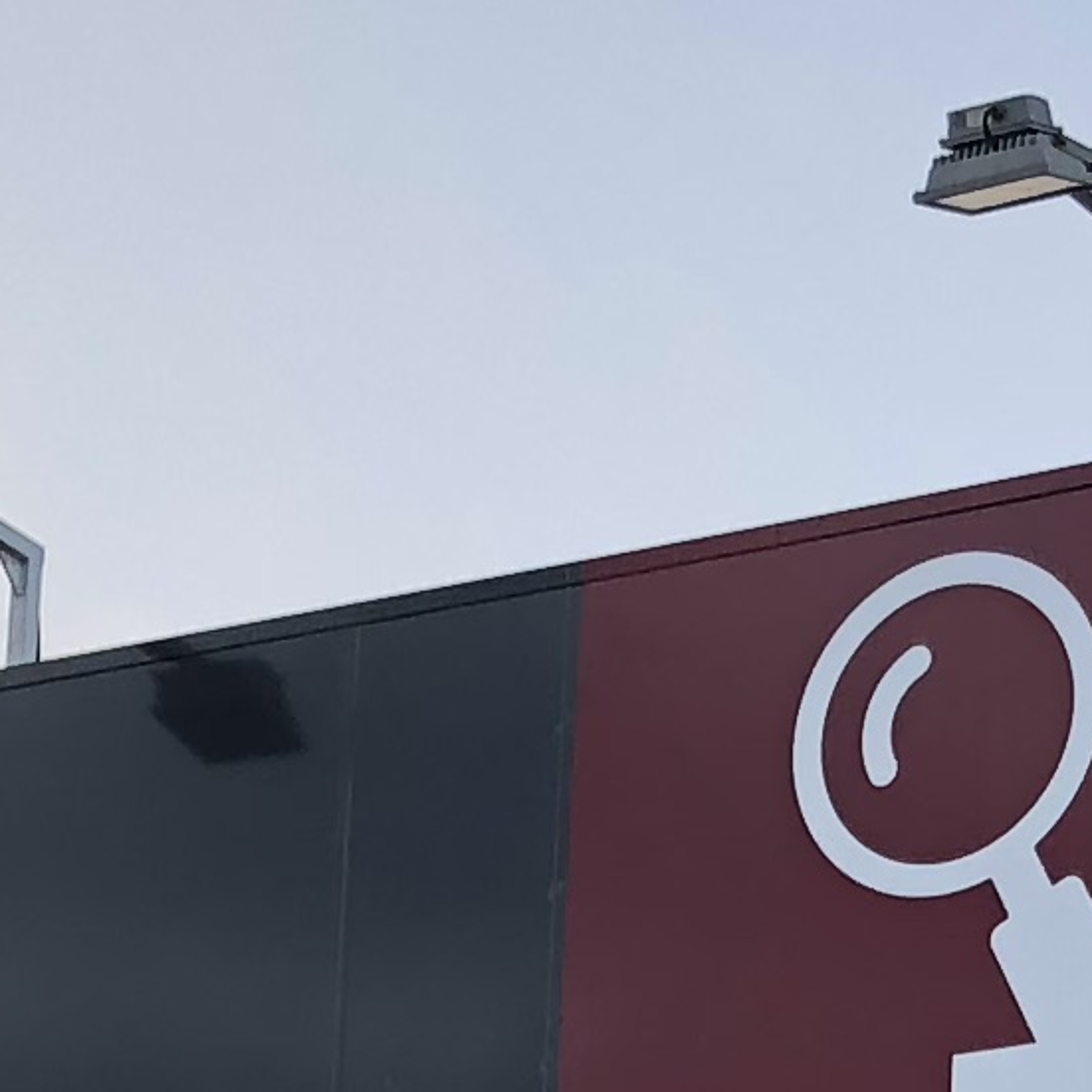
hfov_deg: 9.5
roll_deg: -1.9
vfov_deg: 9.1
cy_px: 2160
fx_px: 6460
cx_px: 1308
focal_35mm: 181
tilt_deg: +8.3
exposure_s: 1/120
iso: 20
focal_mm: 3.99
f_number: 1.8
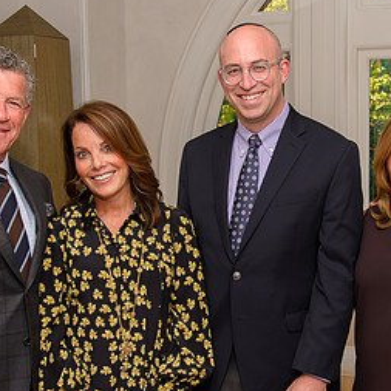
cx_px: 267
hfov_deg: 22.4
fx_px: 984
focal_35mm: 77
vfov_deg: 22.4
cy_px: 251
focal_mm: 35
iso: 800
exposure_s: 1/60
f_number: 5.6
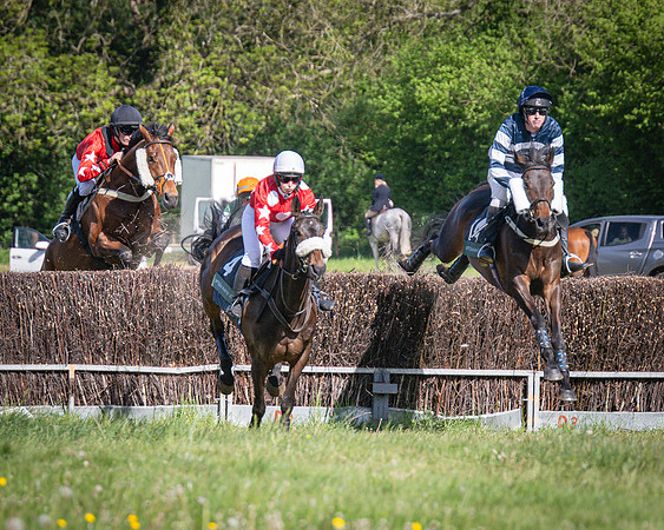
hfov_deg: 4.4
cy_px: 321
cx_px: 311
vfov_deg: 3.5
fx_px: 8723
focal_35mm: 444
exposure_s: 1/2500
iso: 400
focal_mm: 155
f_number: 4
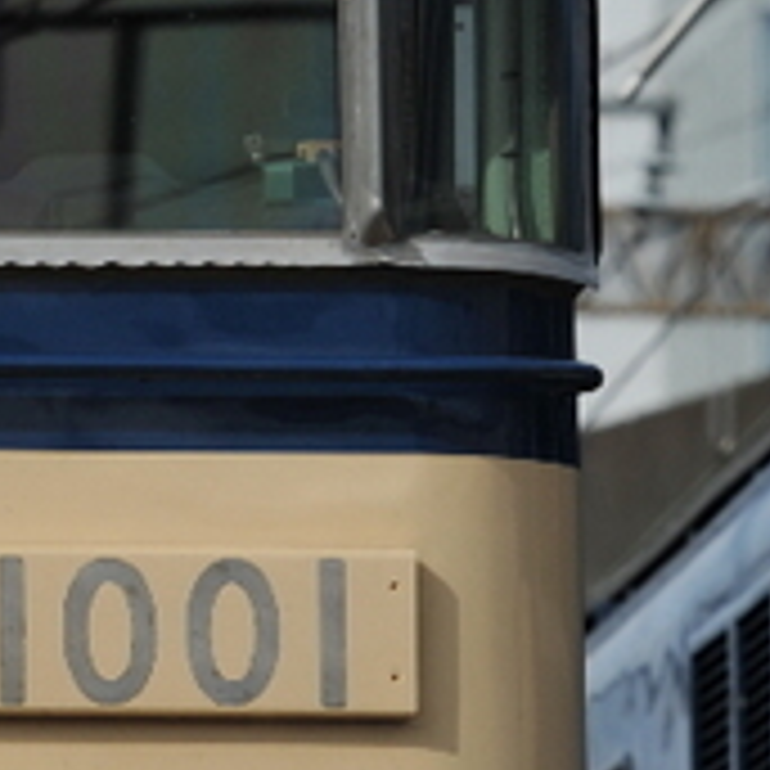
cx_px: -1009
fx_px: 18447
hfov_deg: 2.4
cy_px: 225
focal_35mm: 733
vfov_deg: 2.4
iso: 200
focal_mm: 185
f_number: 9
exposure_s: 1/800
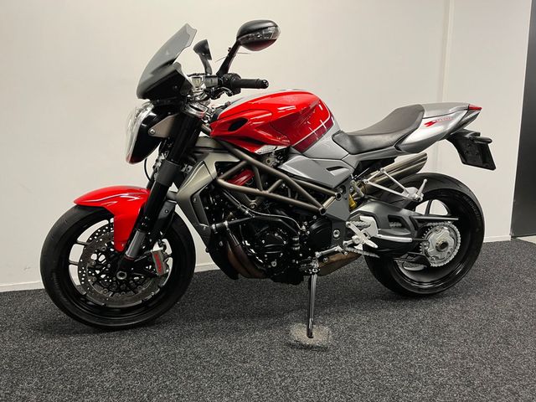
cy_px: 201
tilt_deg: -10.2
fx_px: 403
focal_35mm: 26
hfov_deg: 67.3
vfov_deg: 53.1
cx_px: 268
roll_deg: +0.0
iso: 125
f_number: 1.6
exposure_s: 1/50
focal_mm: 5.1
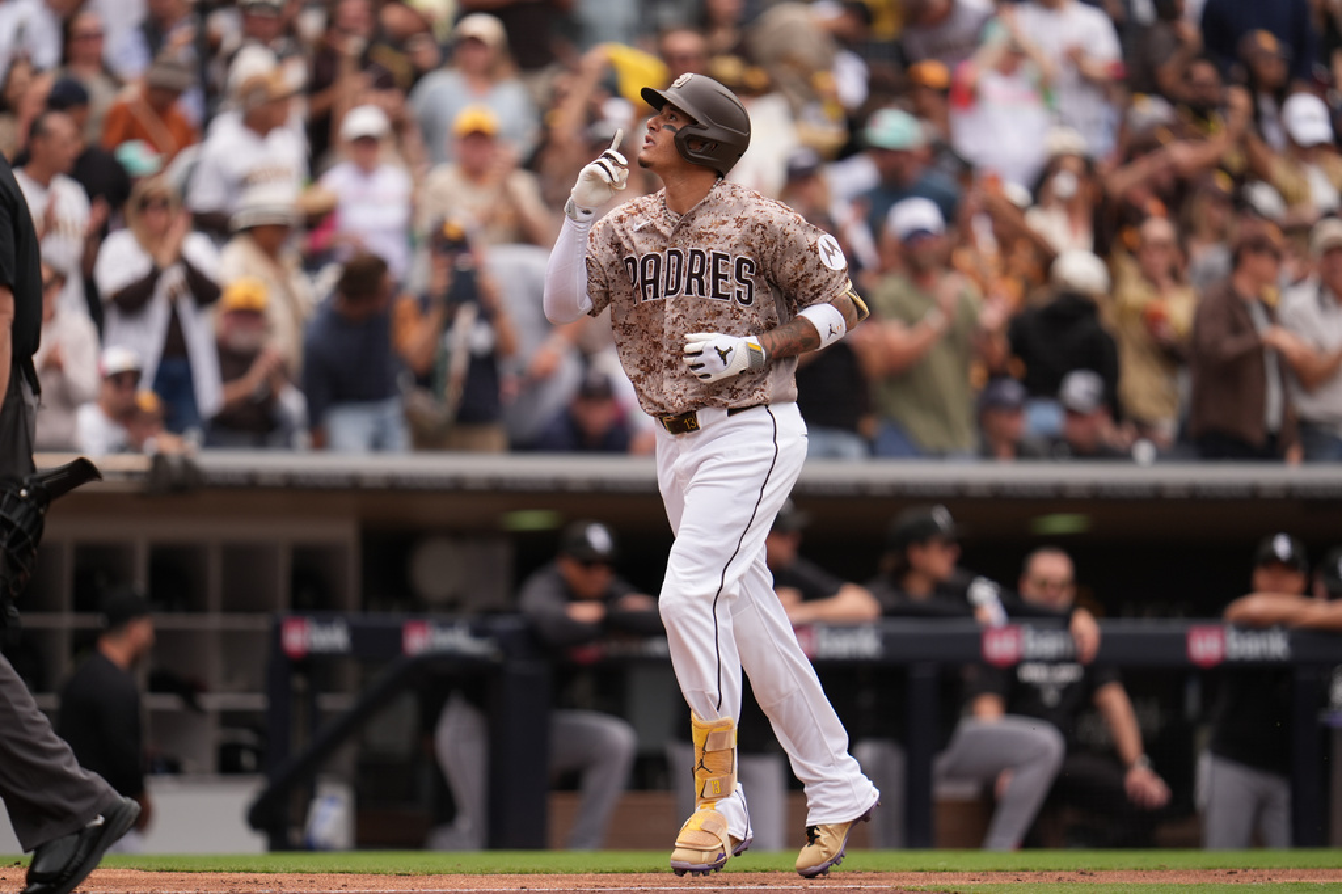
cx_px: 671
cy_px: 447
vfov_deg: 3.4
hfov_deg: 5.2
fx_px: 14905
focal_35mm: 400
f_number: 2.8
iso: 400
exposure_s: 1/4000
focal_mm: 400
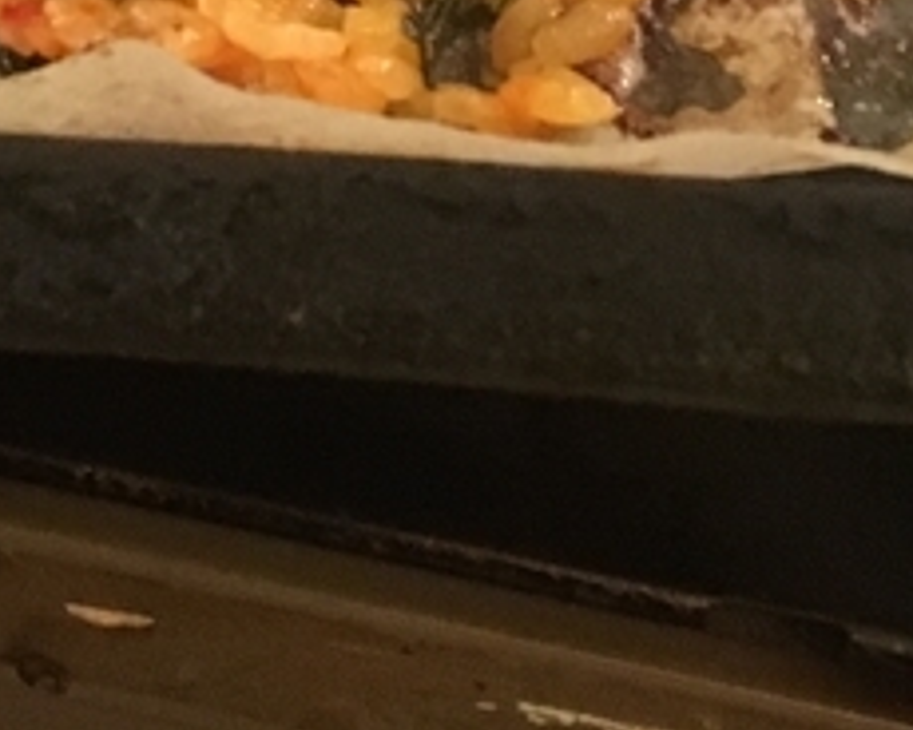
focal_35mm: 126
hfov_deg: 14.7
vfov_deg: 11.0
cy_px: -786
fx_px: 3405
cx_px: -230
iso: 250
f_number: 2.2
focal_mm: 4.15
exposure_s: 1/15
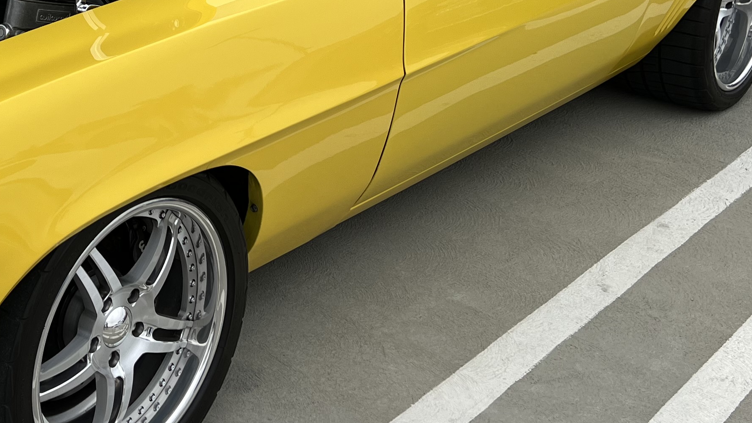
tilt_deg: -16.4
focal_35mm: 64
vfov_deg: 18.4
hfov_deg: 31.6
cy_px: 27
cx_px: 109
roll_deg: -0.1
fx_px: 1276
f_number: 1.5
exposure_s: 1/2915
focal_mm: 5.7
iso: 50
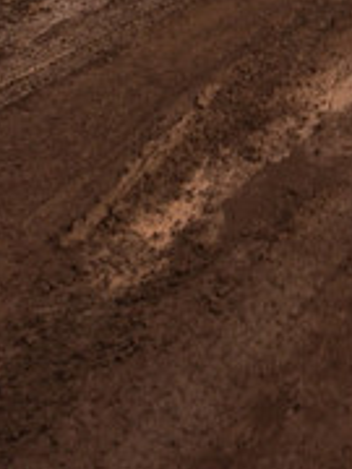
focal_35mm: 75
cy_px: 13
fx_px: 1017
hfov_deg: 18.7
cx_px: 407
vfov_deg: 24.9
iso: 32
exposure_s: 1/238
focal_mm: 4.12
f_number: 2.2
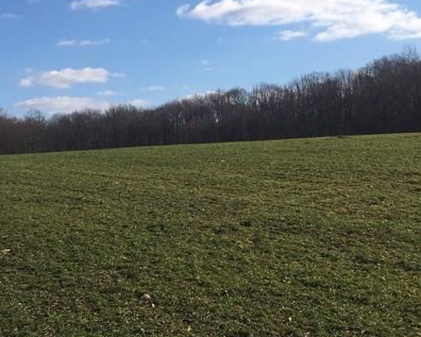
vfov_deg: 23.5
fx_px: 810
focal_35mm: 65
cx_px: 200
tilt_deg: +0.8
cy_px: 142
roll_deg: +0.6
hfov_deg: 29.1
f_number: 2.2
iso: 32
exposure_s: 1/2326
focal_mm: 4.15
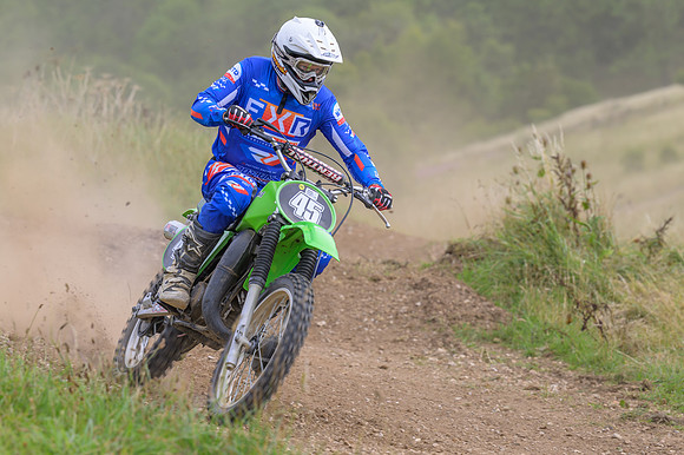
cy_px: 228
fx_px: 3836
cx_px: 342
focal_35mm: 202
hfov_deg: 10.2
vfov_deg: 6.8
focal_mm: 135
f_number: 4
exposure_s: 1/400
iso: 64
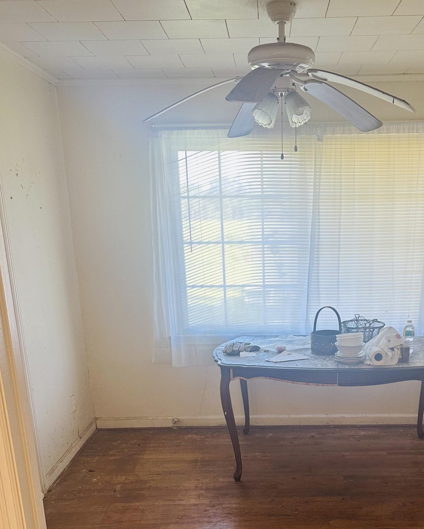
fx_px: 580
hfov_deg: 39.8
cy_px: 406
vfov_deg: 47.0
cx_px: 274
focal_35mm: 37
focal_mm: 6.86
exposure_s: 1/60
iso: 125
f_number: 1.78
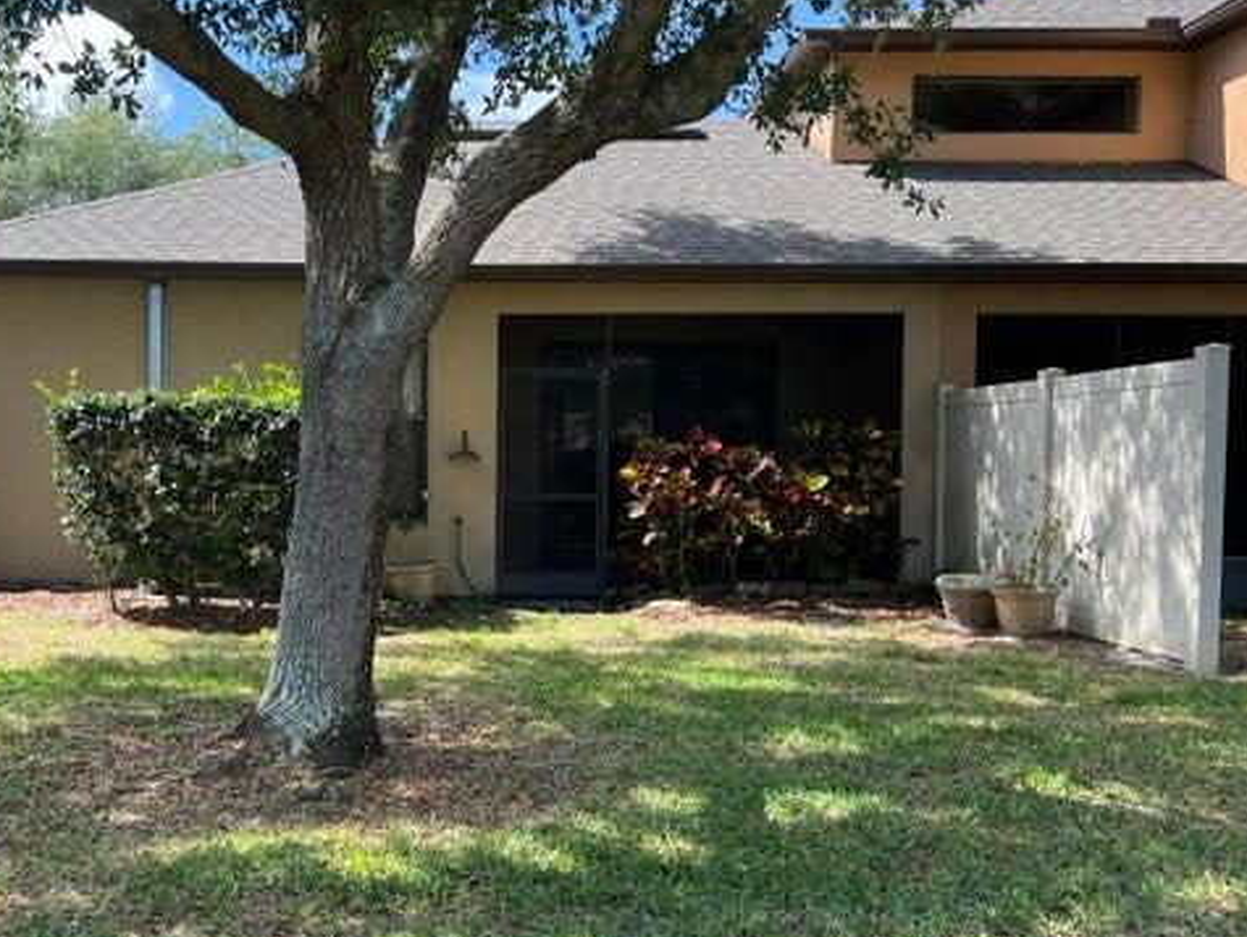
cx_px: 428
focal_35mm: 35
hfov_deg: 51.7
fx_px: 1262
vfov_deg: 40.7
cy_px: 514
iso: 50
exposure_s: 1/859
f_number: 1.5
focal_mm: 5.7
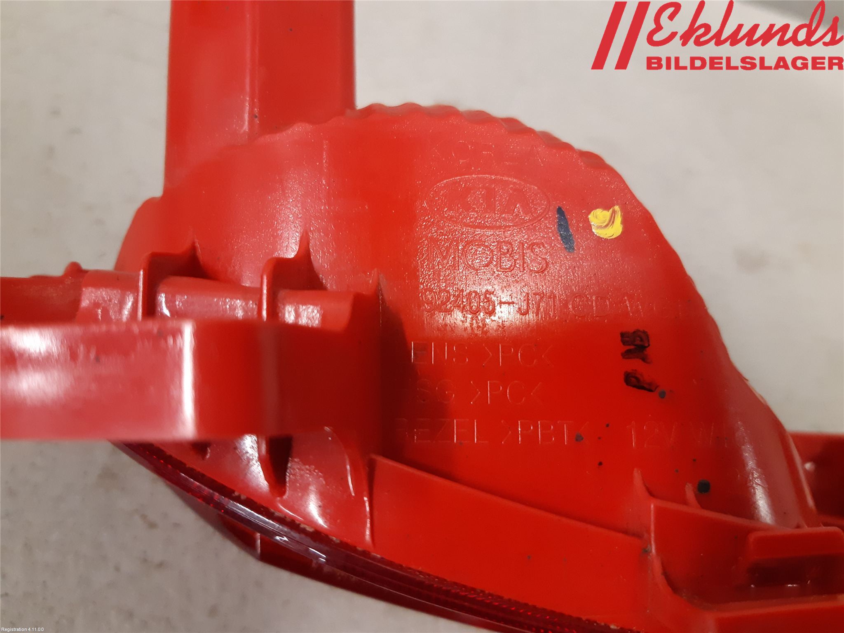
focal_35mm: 26
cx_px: 422
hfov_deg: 67.3
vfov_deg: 53.1
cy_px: 316
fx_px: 634
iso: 250
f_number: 1.7
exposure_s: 1/50
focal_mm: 3.93
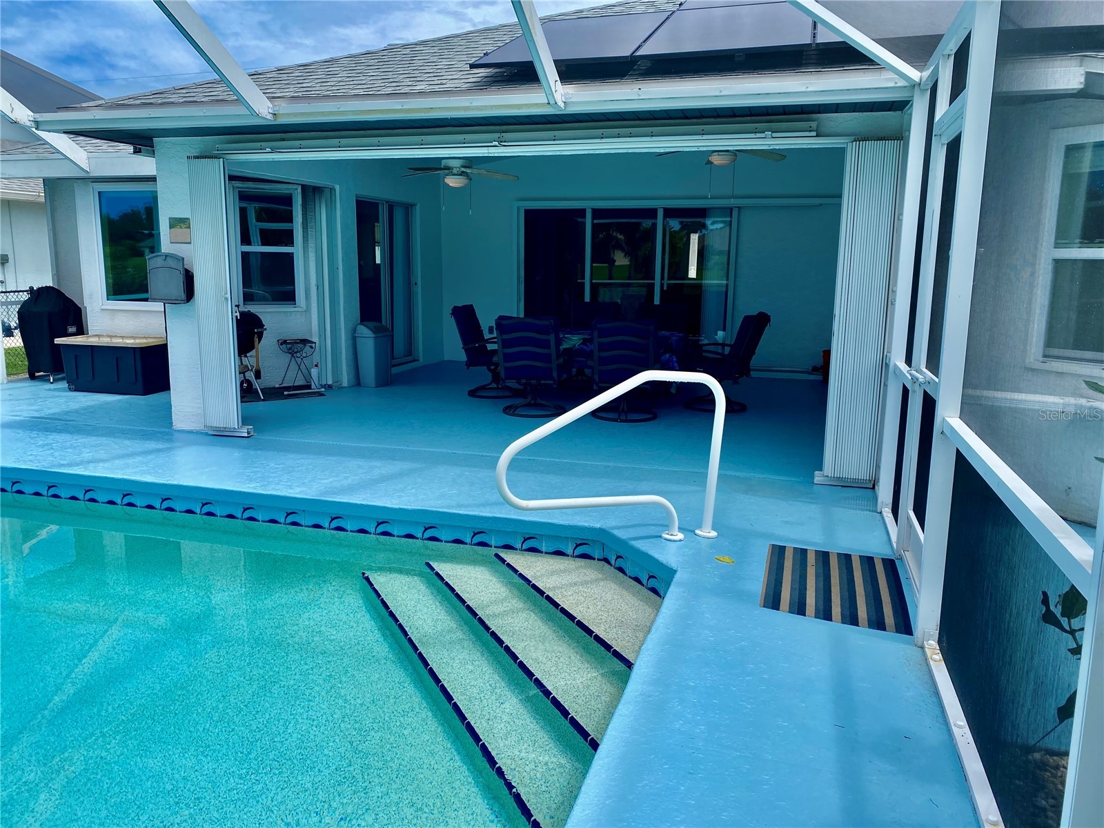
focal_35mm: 26
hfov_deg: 67.3
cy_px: 414
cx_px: 552
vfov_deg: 53.1
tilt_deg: -9.5
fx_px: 829
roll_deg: -0.6
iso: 32
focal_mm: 4.25
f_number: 1.8
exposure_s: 1/1585
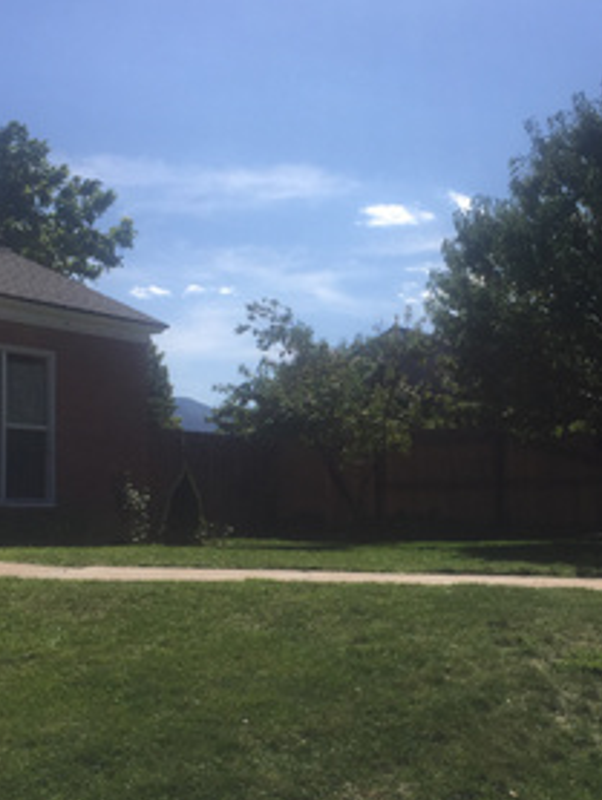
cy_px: 475
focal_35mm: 50
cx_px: 357
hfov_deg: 29.1
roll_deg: -0.6
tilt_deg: +3.7
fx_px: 1158
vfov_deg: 38.0
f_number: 2.2
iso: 32
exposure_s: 1/2639
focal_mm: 4.15
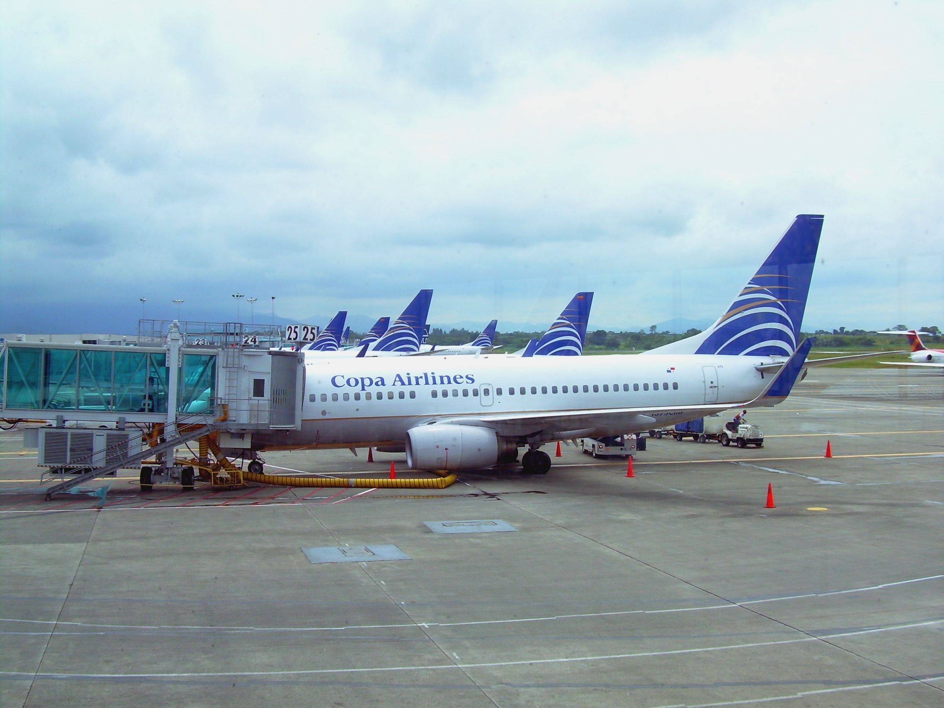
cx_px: 472
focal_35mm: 47
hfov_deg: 40.4
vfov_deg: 30.9
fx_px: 1282
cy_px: 354
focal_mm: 7.7
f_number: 5
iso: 50
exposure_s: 1/273
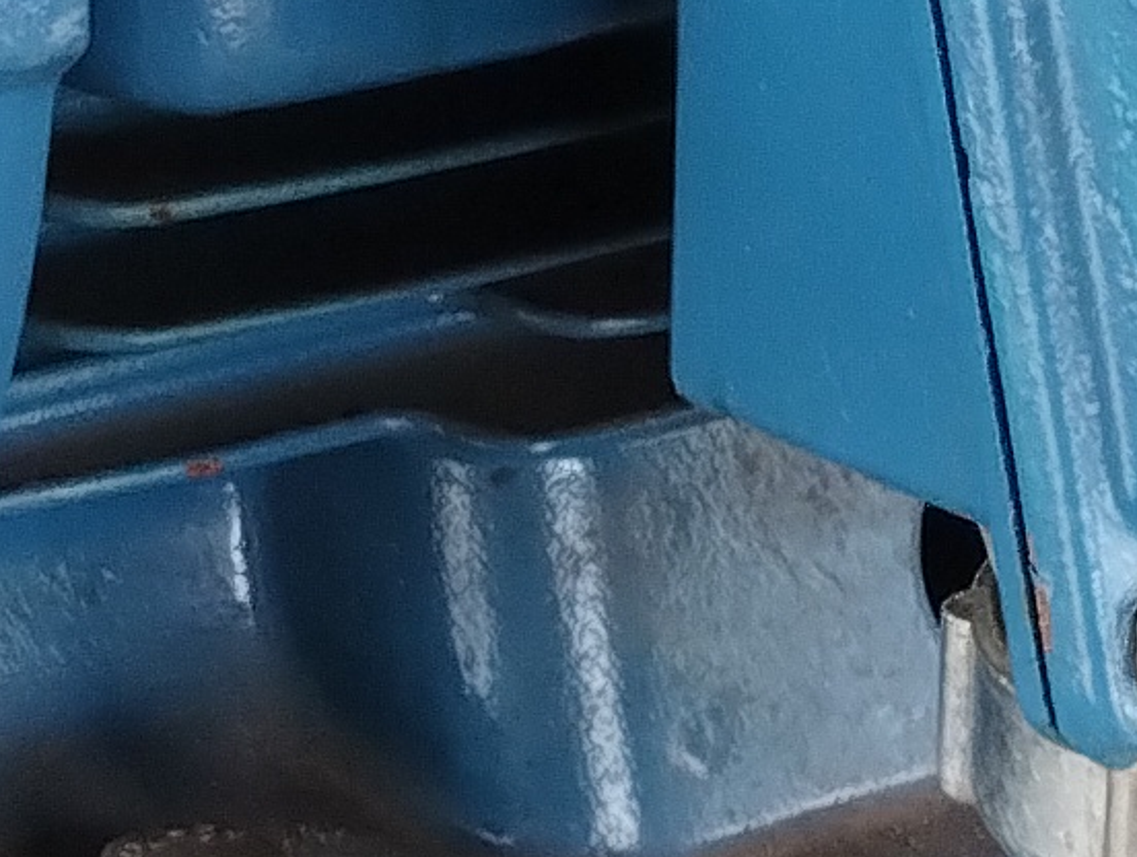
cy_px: 60
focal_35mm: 207
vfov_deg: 7.2
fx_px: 6811
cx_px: 1055
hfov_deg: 9.5
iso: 222
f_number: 1.8
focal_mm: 4.27
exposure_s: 1/33
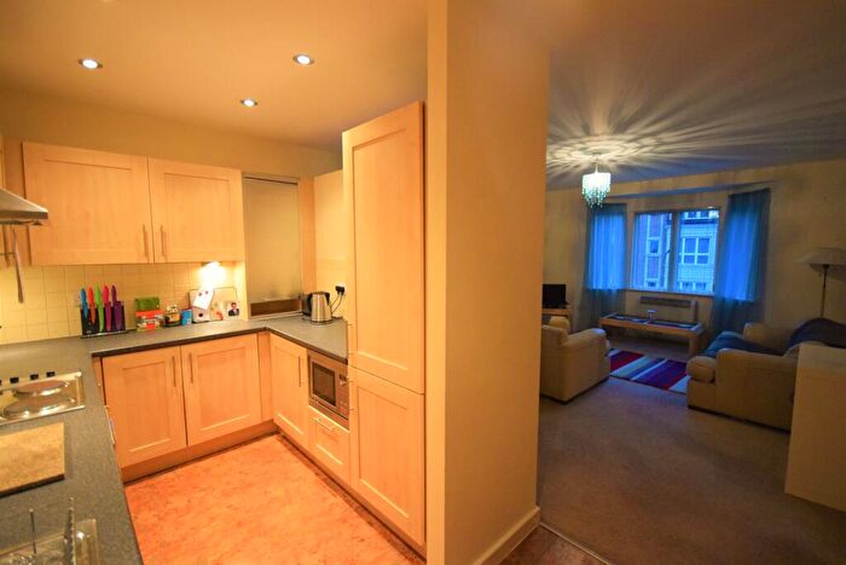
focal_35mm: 15
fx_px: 353
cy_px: 282
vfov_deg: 77.4
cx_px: 423
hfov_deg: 100.4
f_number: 4
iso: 2800
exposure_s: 1/60
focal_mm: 10
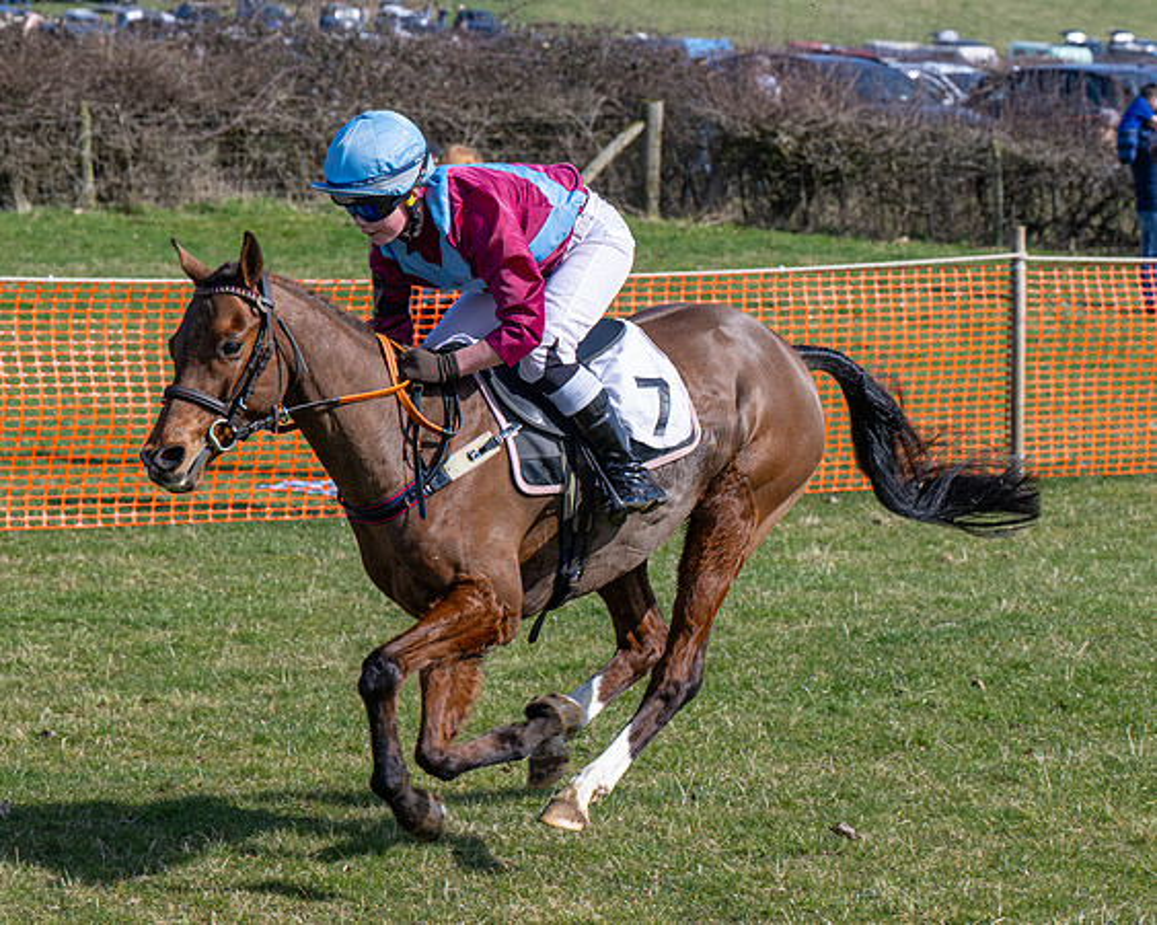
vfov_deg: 11.0
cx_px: 459
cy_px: 418
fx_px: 4805
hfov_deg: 13.7
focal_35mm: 140
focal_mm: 70
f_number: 5
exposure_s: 1/1250
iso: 200
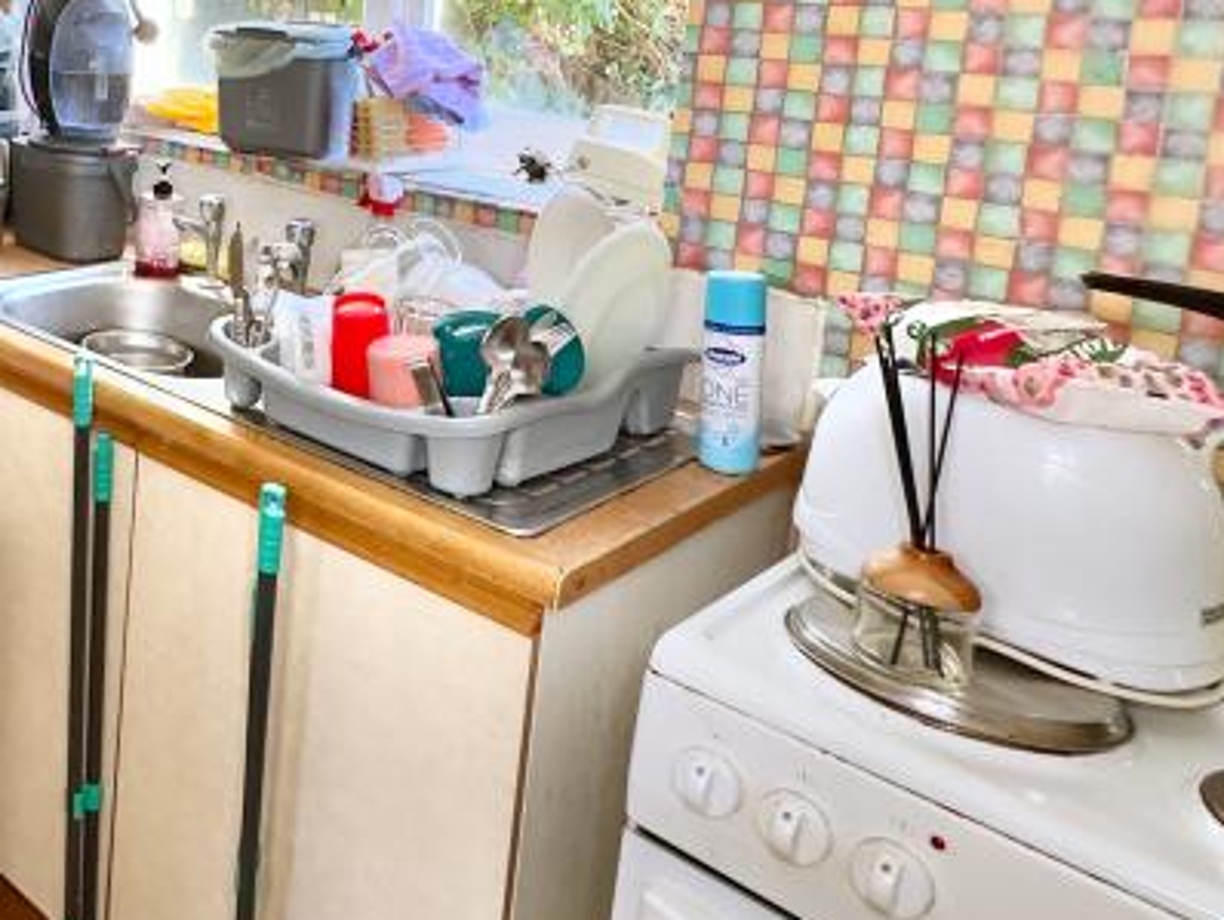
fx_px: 1274
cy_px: 123
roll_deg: -2.8
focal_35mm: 36
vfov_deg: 37.5
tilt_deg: -7.7
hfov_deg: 43.9
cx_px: 0
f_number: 2.2
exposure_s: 1/99
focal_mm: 2.22
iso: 160
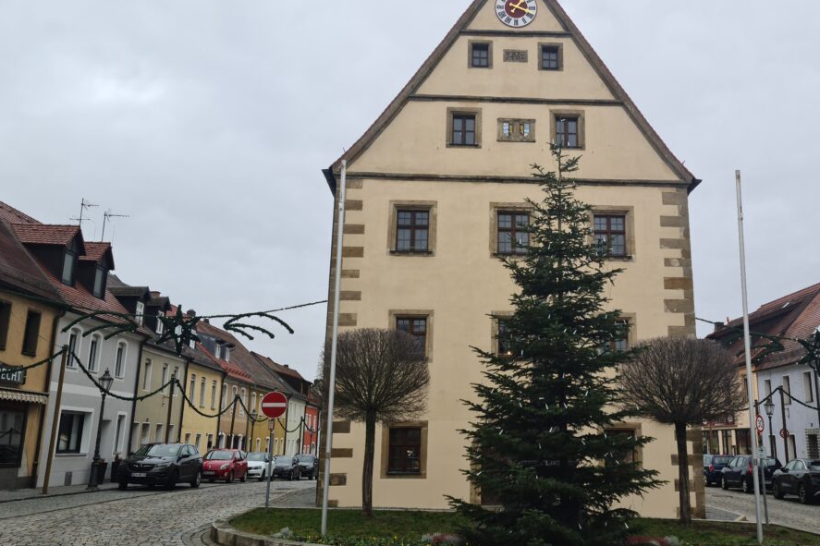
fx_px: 865
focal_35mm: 38
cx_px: 502
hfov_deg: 50.3
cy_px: 210
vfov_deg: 34.9
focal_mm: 5.9
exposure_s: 1/119
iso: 25
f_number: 2
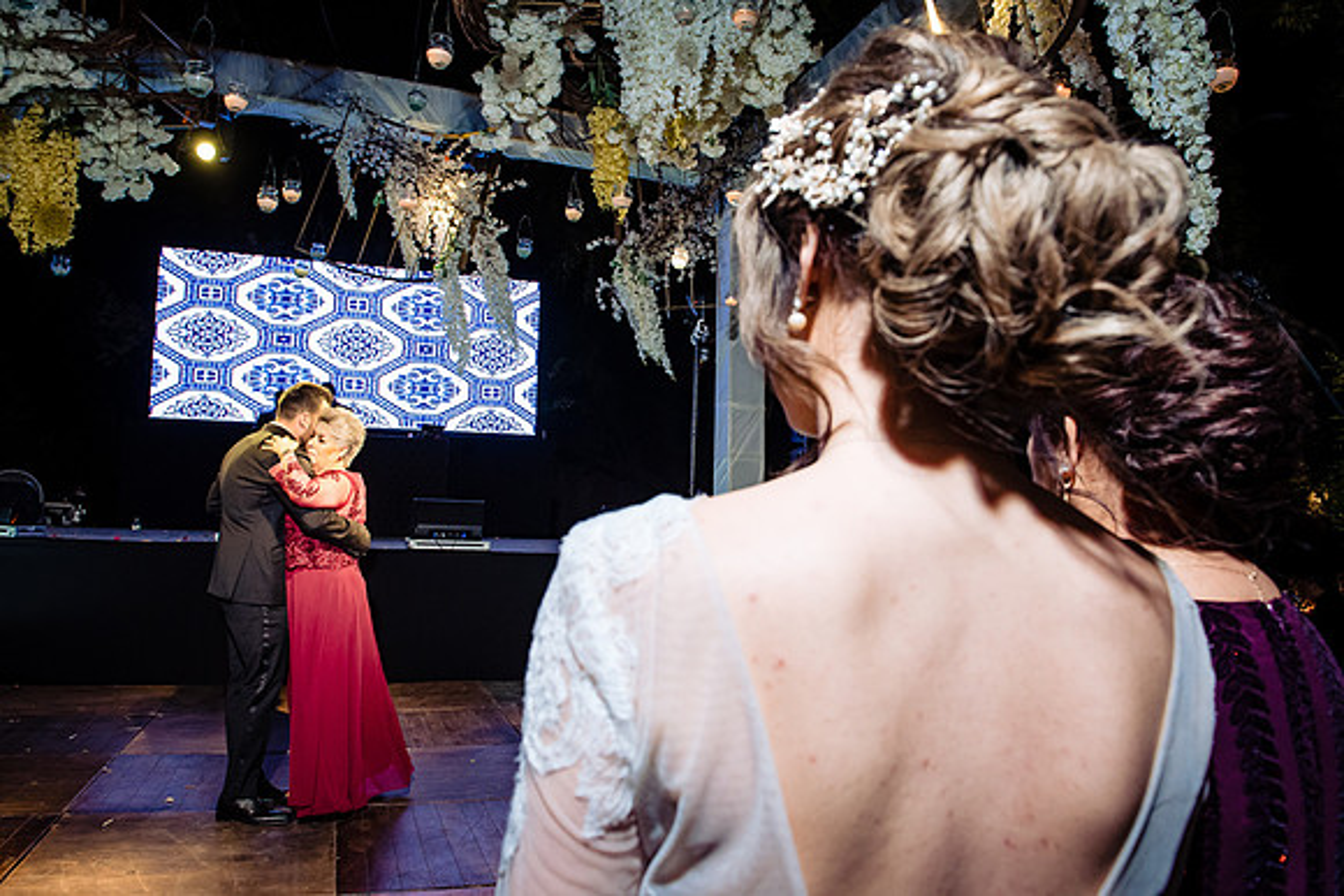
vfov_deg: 53.2
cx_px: 672
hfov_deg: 73.7
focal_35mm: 24
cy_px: 448
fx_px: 896
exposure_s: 1/160
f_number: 6.3
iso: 2000
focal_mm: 24
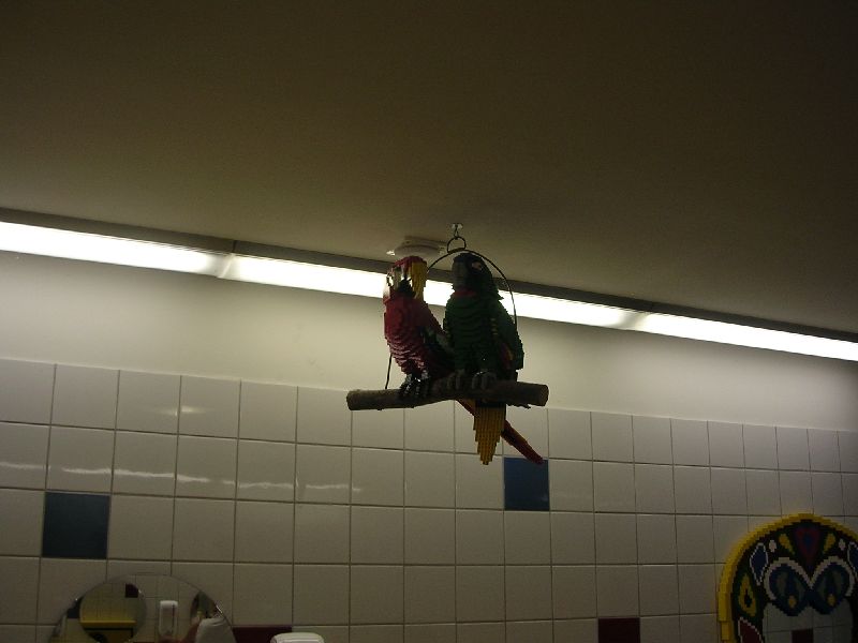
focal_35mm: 38
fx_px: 942
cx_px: 429
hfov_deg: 49.0
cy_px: 322
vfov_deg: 37.7
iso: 100
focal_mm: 5.8
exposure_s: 1/93.4
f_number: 2.8
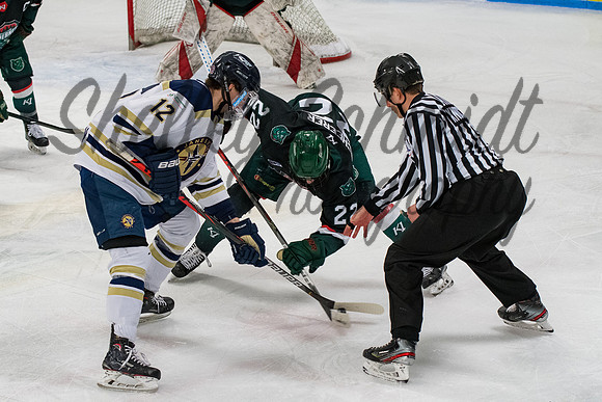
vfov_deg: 11.6
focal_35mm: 118
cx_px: 299
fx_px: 1974
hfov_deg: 17.3
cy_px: 176
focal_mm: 70
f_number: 3.5
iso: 2500
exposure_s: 1/800
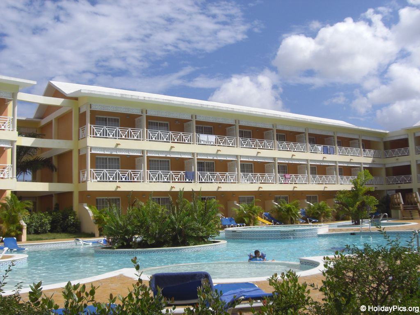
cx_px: 210
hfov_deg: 49.0
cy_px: 158
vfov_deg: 37.7
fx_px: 461
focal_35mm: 38
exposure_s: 1/250
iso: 64
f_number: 8
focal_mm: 6.2
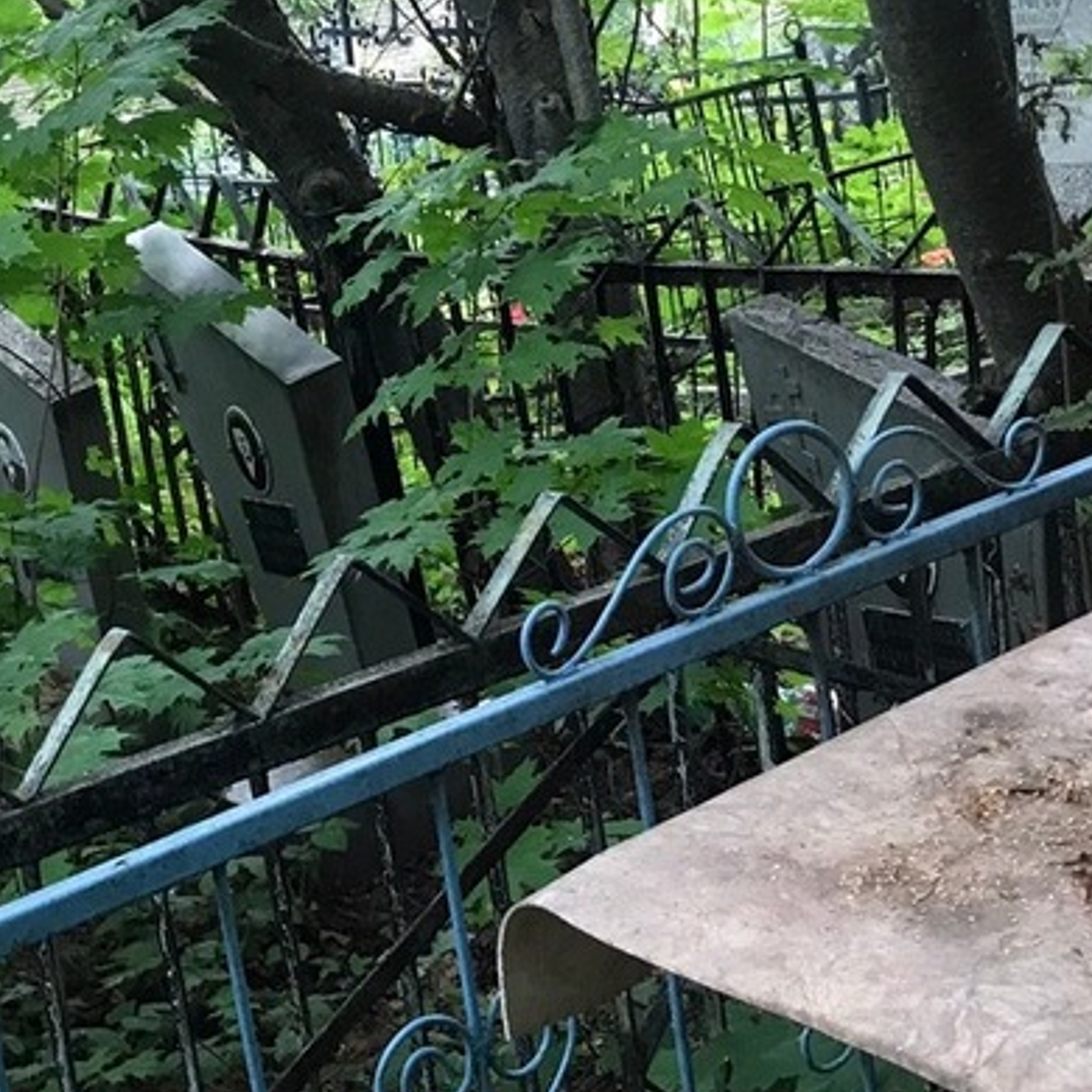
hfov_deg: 25.6
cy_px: 414
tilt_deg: -16.1
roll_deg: +9.7
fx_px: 2320
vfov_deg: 26.4
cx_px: 106
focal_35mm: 65
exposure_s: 1/25
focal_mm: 3.99
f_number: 1.8
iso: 40
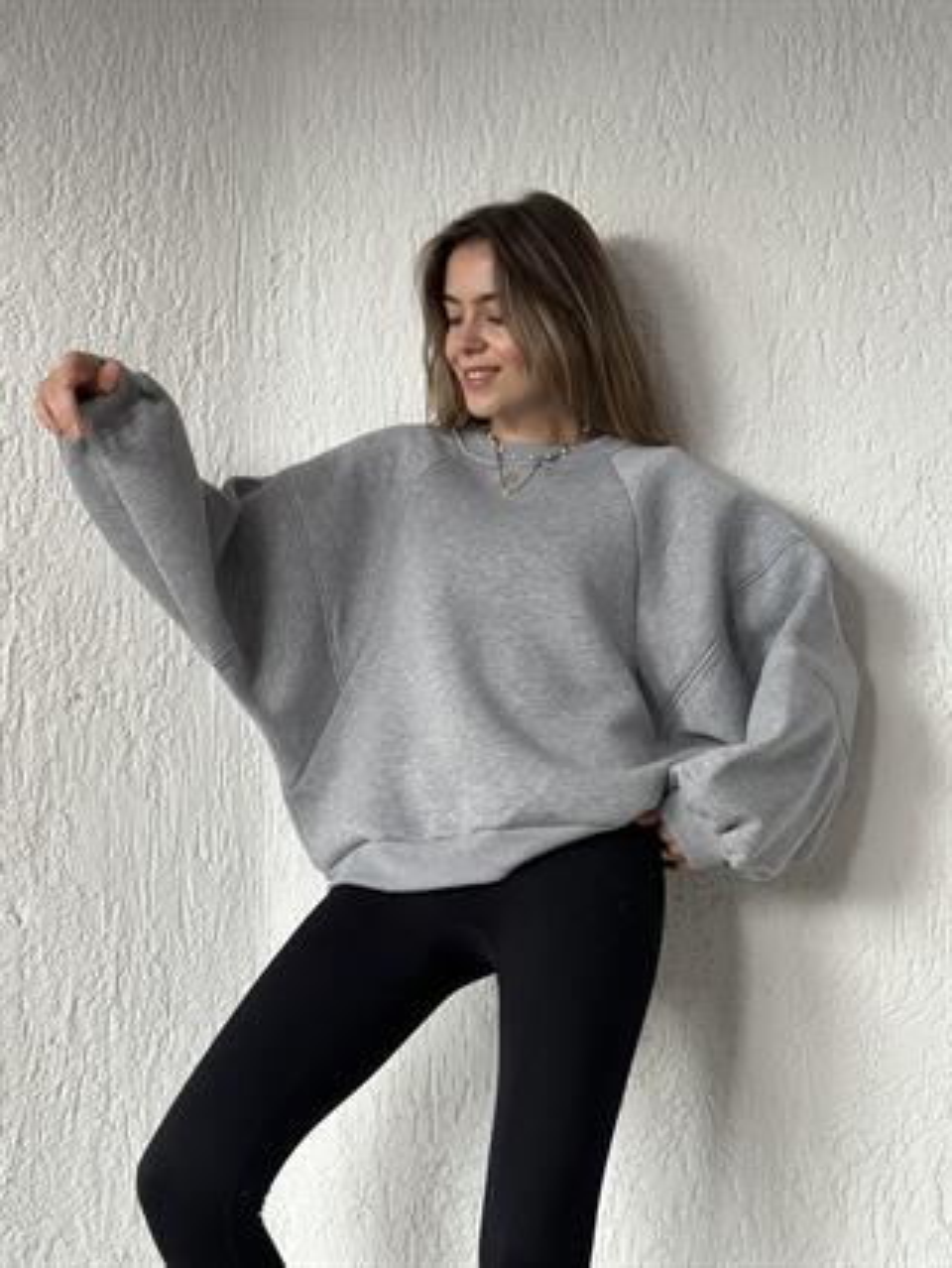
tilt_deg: +2.1
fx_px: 1758
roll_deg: -0.2
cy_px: 634
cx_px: 476
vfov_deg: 39.6
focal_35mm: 48
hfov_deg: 30.3
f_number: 1.78
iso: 125
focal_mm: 6.86
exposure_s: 1/117
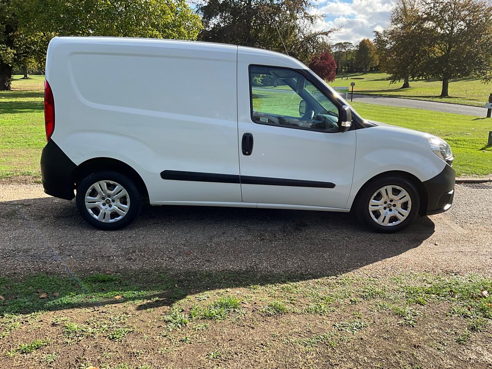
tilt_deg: -15.8
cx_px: 246
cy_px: 184
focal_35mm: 29
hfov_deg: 61.7
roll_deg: +0.8
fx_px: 412
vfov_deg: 48.2
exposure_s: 1/829
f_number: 1.8
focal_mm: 3
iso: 25
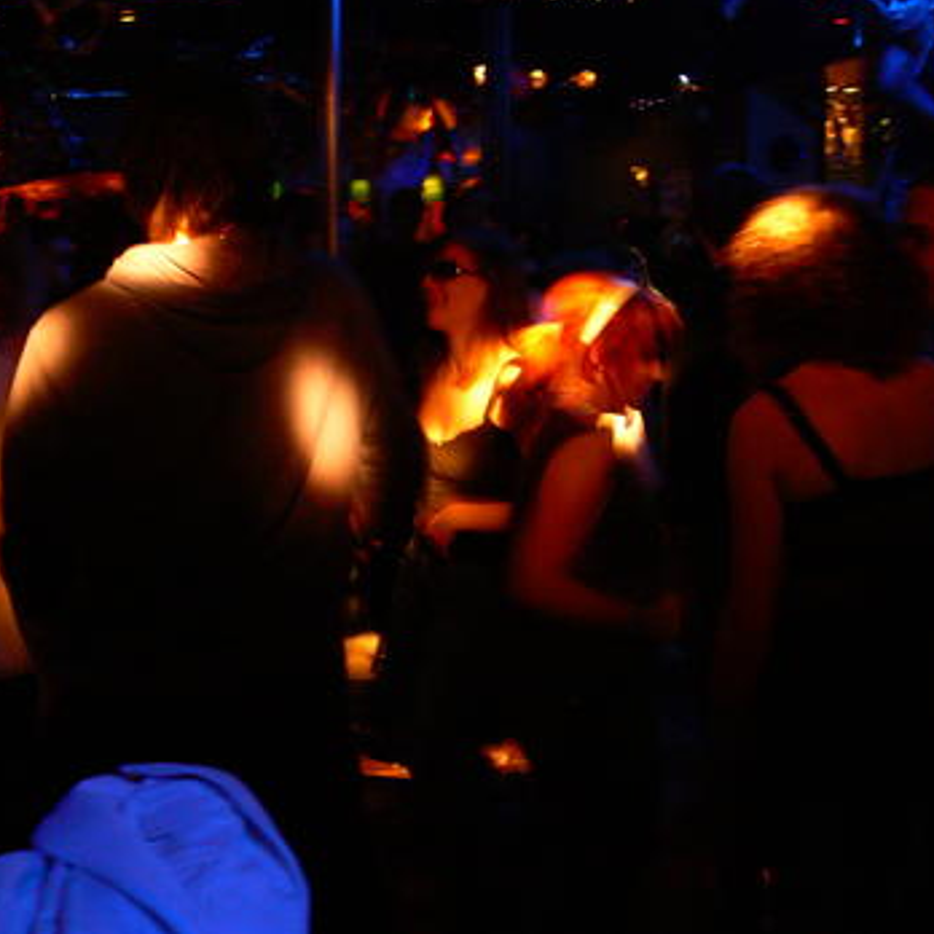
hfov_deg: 39.9
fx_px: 1282
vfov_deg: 40.0
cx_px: 531
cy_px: 462
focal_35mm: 42
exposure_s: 1/8
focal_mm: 7.4
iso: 200
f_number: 2.8
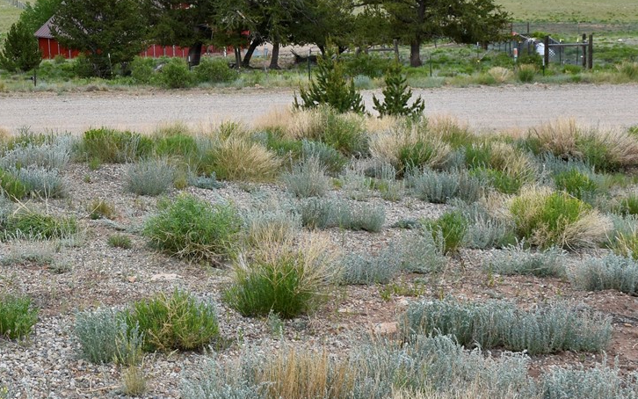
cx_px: 30
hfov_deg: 24.2
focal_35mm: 82
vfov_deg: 15.7
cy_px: 36
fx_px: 1429
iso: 200
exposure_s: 1/320
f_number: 9
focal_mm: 23
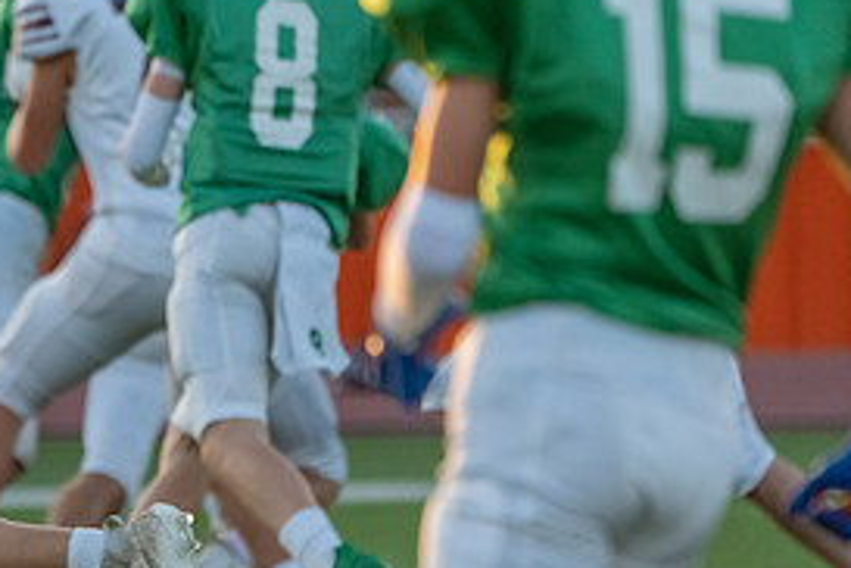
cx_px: 34
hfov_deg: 2.7
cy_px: 286
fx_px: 18248
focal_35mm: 772
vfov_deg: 1.8
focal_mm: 339
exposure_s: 1/1250
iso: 2500
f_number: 5.6
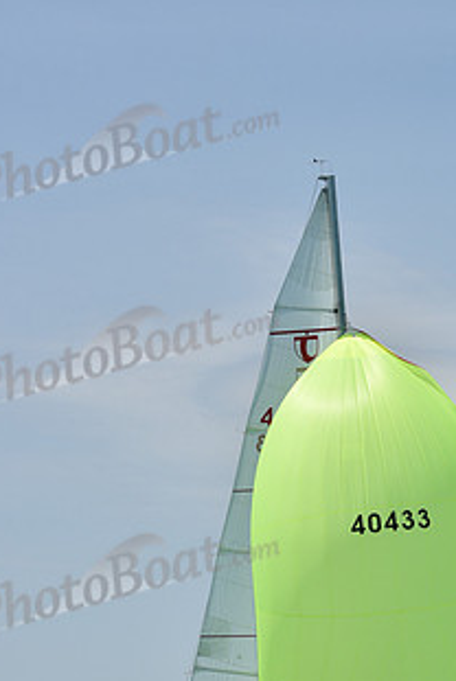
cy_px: 436
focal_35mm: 149
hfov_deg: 9.2
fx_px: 2825
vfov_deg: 13.7
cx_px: 394
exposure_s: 1/1250
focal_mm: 80
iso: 250
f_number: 8
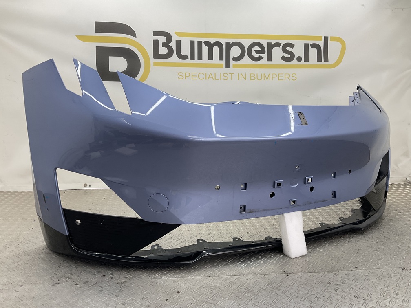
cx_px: 206
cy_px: 154
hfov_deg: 61.7
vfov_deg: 48.2
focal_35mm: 29
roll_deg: -1.6
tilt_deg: -9.1
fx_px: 344
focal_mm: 3
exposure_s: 1/120
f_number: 1.8
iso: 25
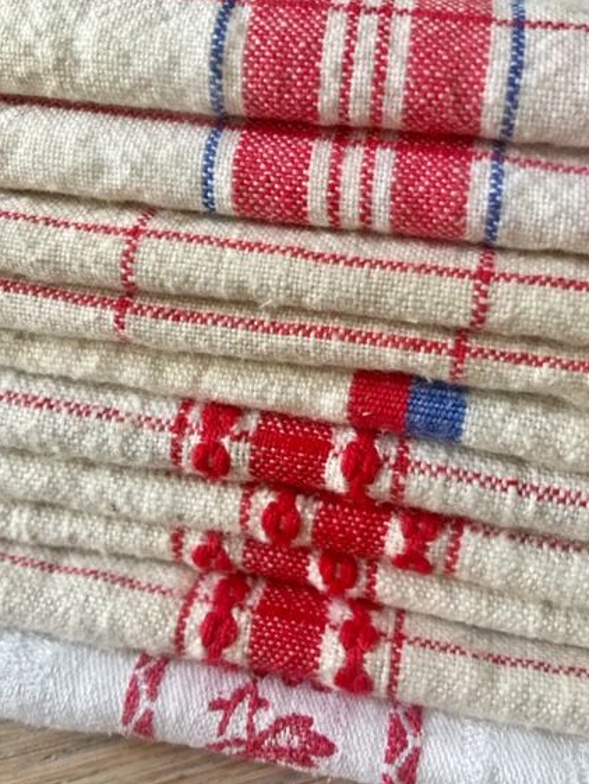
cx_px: 320
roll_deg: -0.5
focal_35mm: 33
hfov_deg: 42.9
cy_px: 377
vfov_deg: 55.3
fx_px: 748
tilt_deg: -42.2
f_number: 2.2
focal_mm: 4.15
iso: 64
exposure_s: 1/33
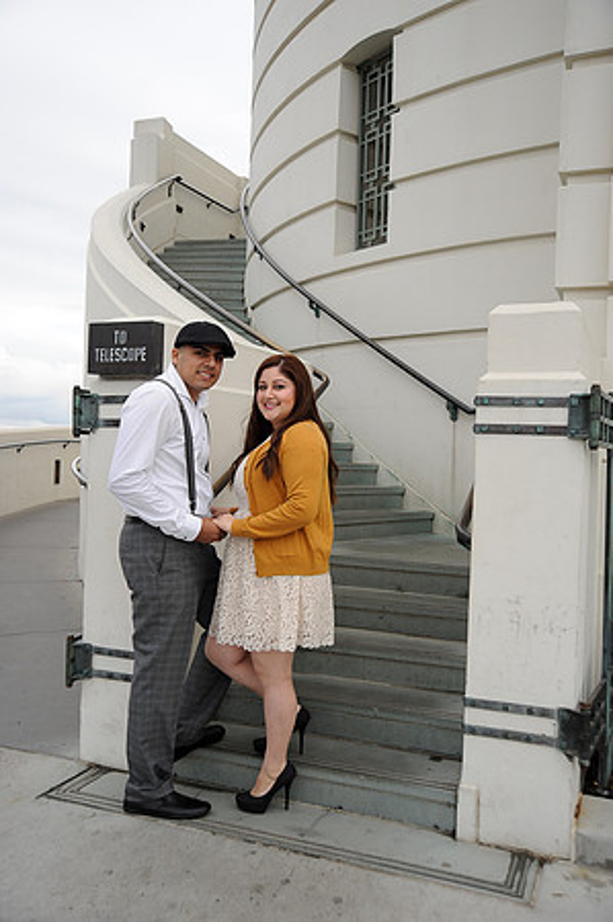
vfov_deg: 58.8
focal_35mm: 32
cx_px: 306
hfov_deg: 41.0
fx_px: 819
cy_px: 461
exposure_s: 1/250
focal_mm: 32
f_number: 5
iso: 200
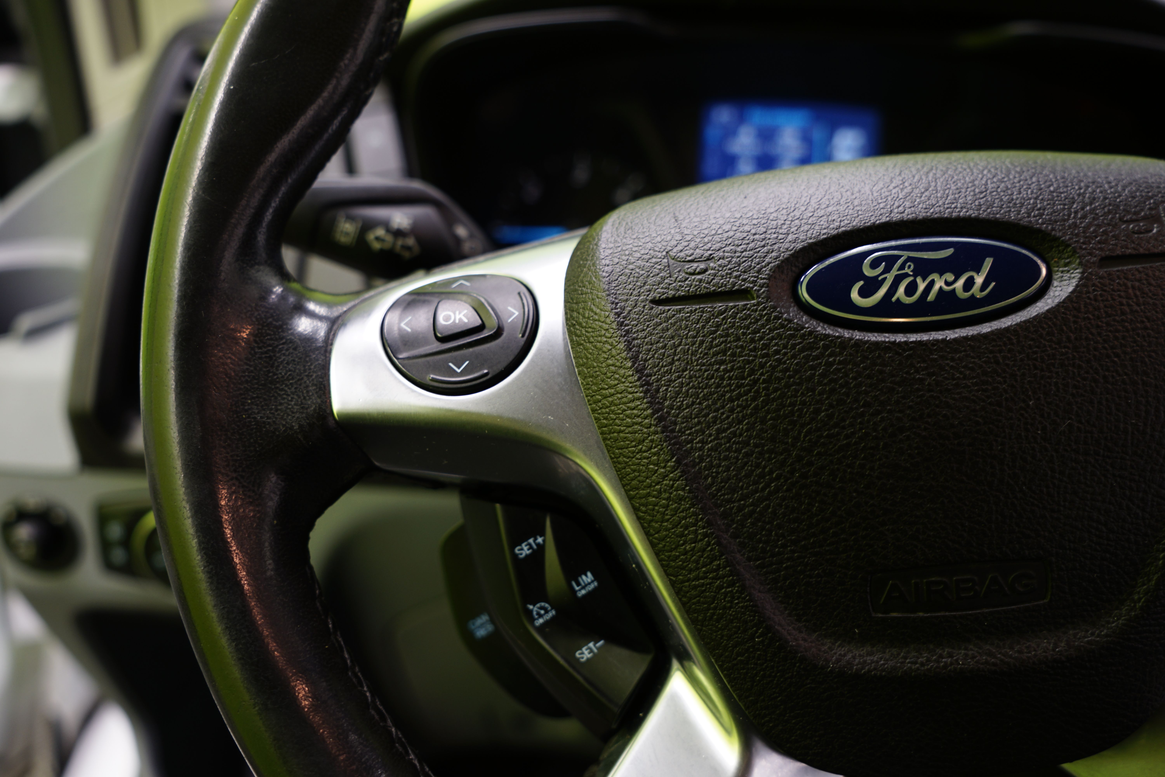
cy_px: 388
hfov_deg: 58.7
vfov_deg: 41.1
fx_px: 1035
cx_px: 582
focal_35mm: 32
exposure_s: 1/10
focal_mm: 32
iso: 200
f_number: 4.5
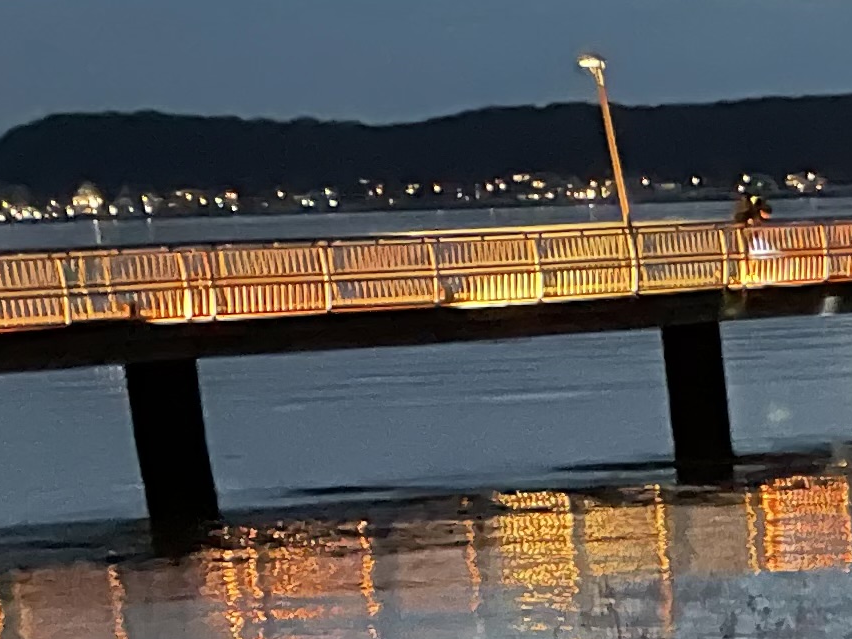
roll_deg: +2.0
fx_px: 3027
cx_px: 1305
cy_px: 1248
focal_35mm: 123
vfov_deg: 11.0
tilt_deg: -19.3
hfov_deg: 14.8
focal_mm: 4.2
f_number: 1.6
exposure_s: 1/14
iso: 1250
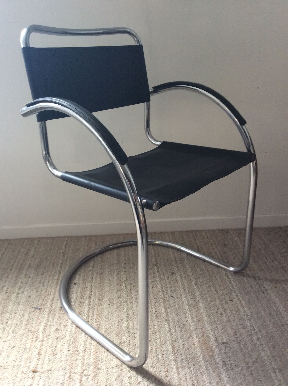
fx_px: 356
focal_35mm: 32
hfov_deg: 44.1
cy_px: 193
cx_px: 144
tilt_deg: -20.3
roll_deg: +1.7
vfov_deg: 56.9
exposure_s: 1/25
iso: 80
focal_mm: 3.3
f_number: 2.4
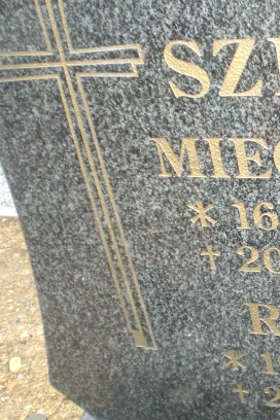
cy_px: 208
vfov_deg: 32.4
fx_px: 723
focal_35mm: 62
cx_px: 314
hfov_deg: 20.8
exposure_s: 1/100
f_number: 3.1
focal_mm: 6.3
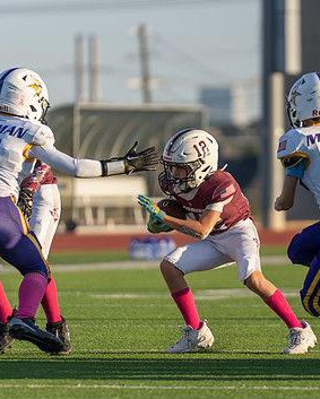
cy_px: 206
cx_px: 273
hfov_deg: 3.3
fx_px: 5521
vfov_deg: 4.1
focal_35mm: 467
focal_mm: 200
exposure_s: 1/1250
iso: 125
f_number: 2.8
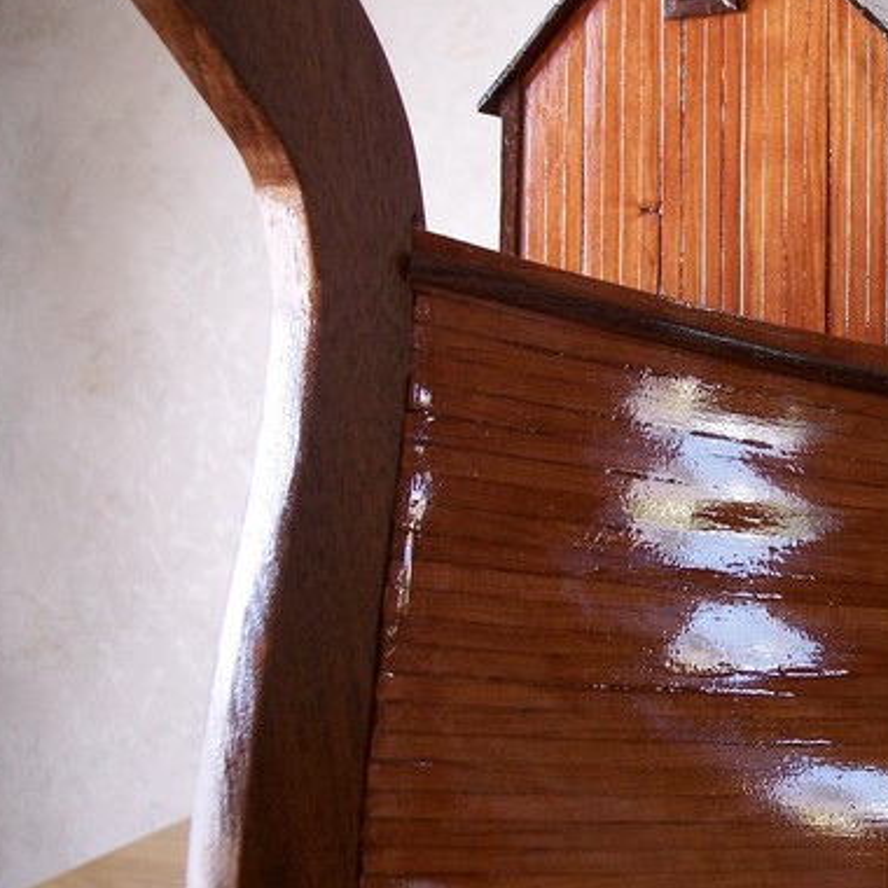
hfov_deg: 28.8
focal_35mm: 58
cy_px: 346
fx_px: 1683
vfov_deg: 29.5
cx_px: 731
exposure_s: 1/30
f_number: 3.4
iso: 140
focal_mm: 8
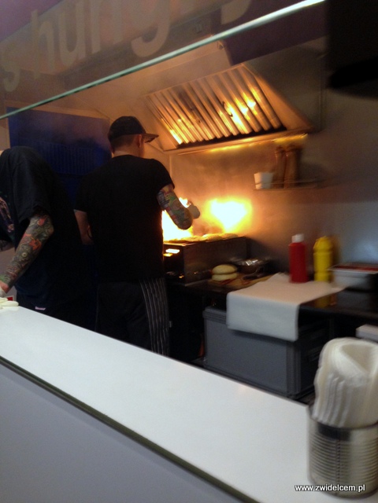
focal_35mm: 33
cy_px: 252
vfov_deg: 55.4
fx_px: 480
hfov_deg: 42.9
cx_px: 189
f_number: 2.4
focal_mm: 4.12
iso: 250
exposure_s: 1/20
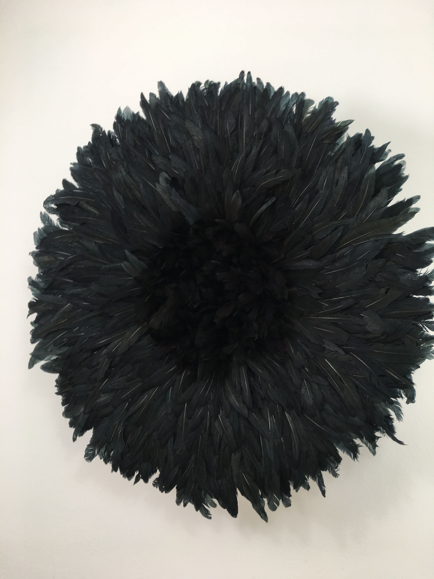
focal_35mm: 29
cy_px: 290
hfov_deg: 48.2
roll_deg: -1.4
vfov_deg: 61.7
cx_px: 217
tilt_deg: +4.5
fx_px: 485
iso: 25
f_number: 2.2
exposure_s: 1/50
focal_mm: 4.15
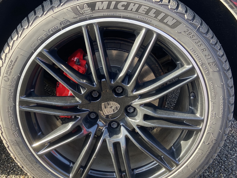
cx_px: 100
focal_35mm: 45
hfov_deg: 42.0
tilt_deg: -25.1
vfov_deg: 32.2
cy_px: 84
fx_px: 308
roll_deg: -1.2
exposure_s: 1/122
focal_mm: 4.25
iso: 40
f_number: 1.8
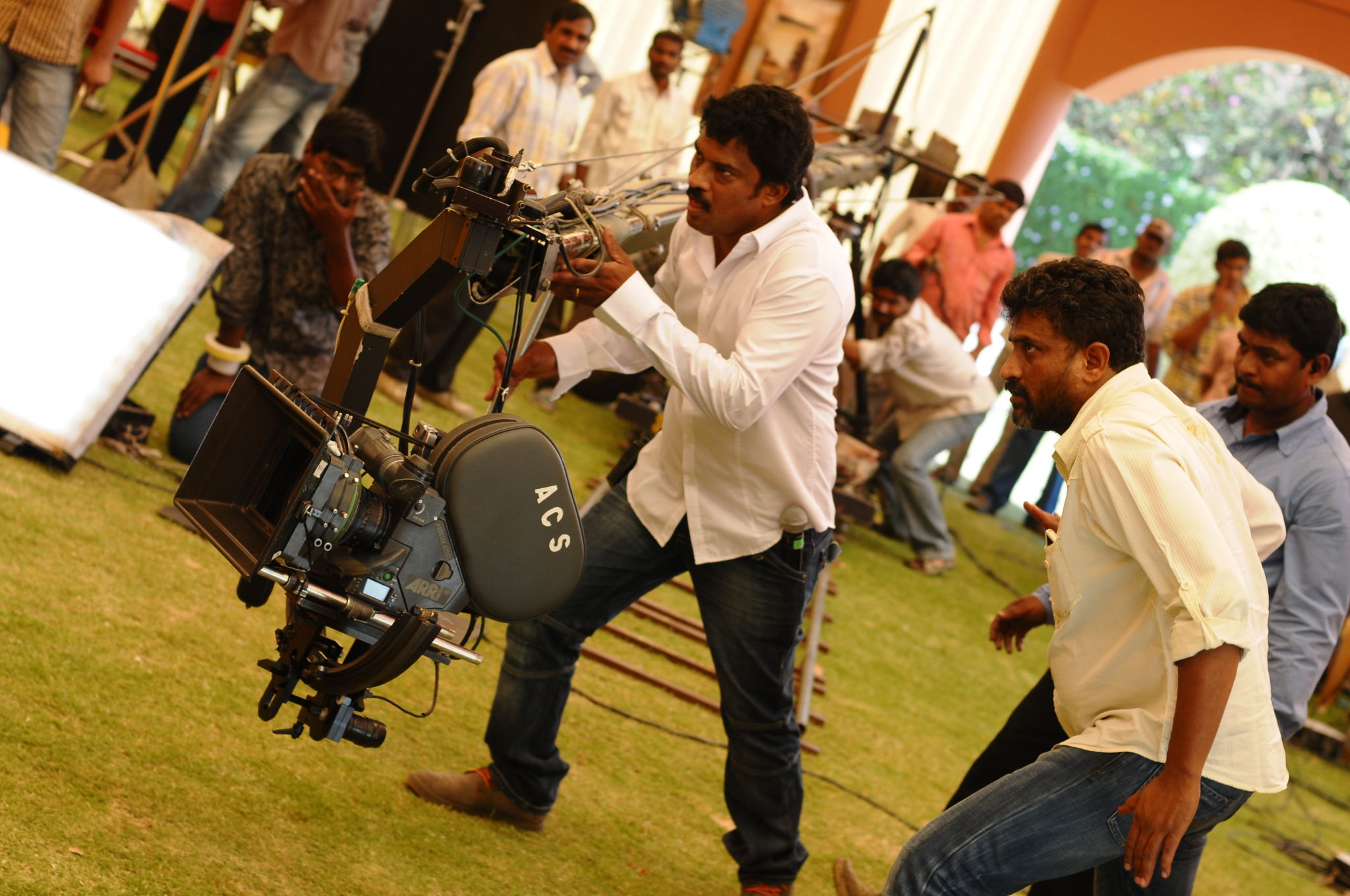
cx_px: 675
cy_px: 448
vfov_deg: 18.1
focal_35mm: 75
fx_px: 2809
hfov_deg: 27.0
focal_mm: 50
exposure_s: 1/400
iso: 320
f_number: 3.5
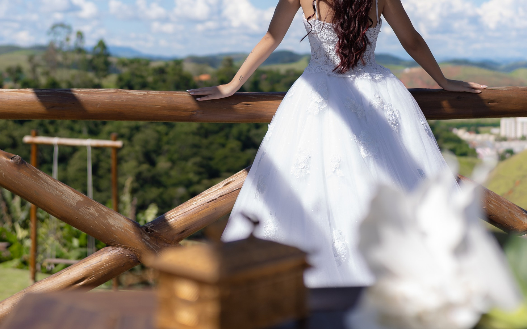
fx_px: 919
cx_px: 306
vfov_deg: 20.0
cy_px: 43
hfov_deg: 31.9
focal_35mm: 64
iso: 50
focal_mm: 35
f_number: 1.8
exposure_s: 1/3200
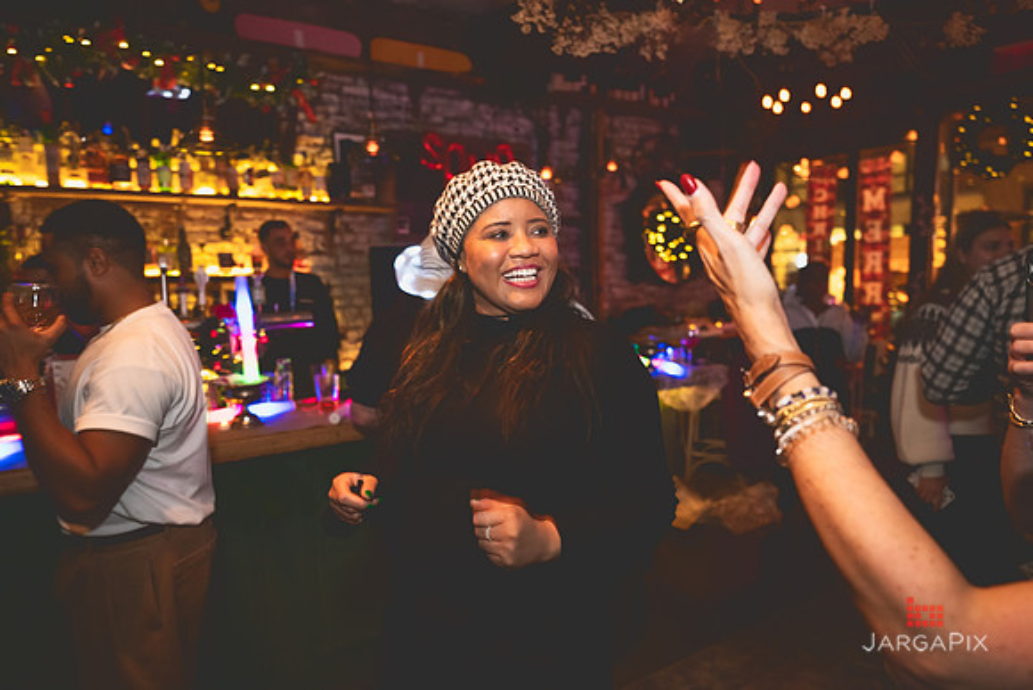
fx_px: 694
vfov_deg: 52.8
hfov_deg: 73.3
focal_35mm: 24
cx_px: 516
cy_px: 345
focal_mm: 24
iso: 3200
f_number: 2.8
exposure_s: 1/60
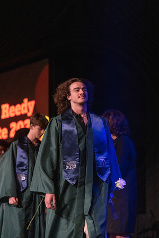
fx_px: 596
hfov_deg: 15.2
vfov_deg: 22.6
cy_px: 119
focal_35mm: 90
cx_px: 80
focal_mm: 90
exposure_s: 1/1000
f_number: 2.8
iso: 16000
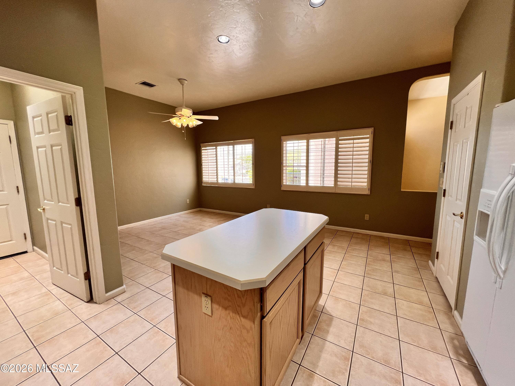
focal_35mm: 13
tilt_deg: -7.7
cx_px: 258
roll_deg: +1.1
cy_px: 193
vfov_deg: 89.9
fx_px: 193
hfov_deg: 106.2
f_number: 1.8
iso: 50
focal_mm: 1.57
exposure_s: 1/120
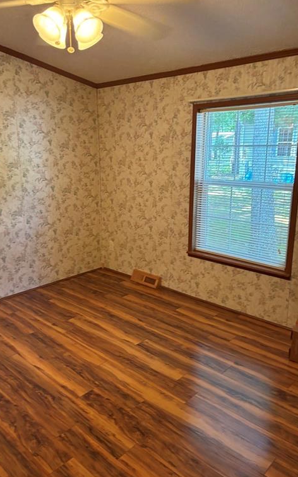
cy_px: 237
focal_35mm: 28
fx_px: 364
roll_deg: +0.9
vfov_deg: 66.5
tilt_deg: -13.3
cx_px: 134
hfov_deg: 44.4
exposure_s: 1/60
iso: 250
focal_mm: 5.96
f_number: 1.6
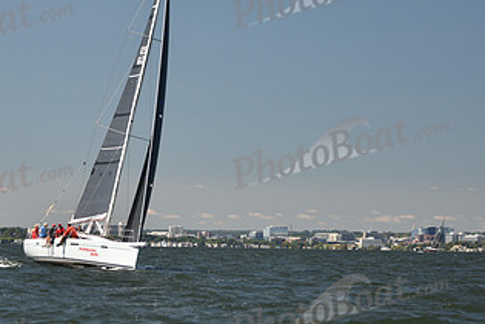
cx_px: 154
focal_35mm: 175
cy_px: 90
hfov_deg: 11.7
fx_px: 2357
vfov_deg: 7.8
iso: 250
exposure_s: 1/1600
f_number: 2.8
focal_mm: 95
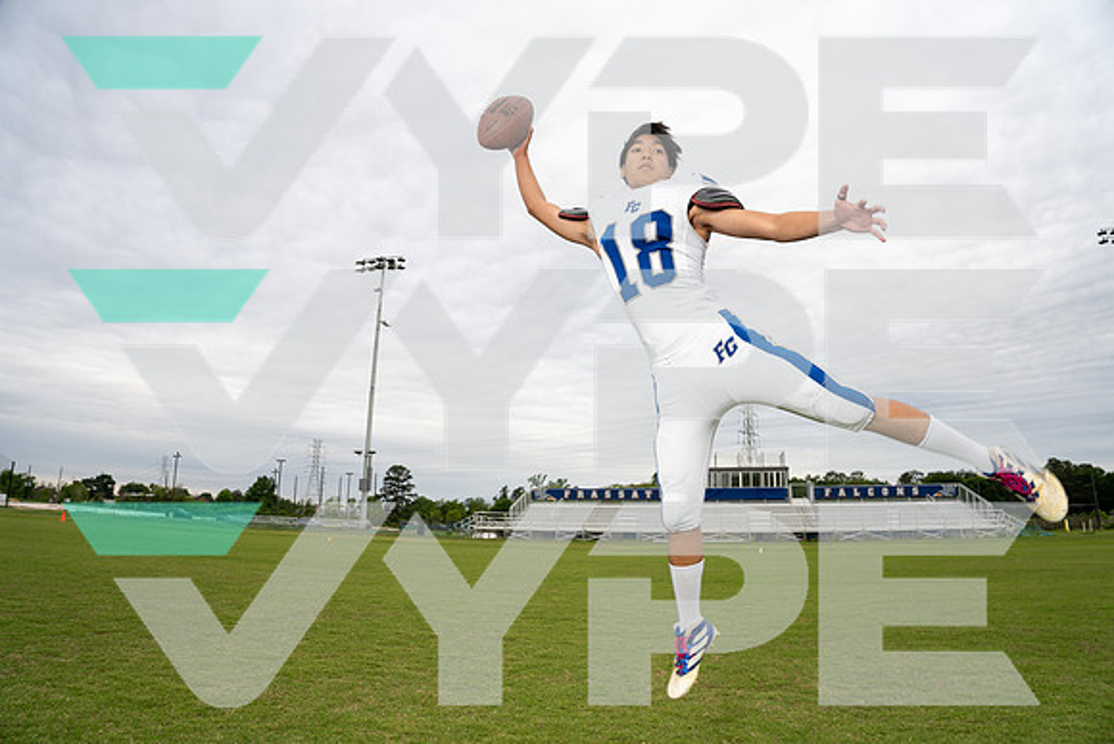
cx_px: 557
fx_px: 649
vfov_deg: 59.6
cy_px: 374
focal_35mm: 21
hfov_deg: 81.3
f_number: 5.6
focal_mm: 20
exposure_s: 1/250
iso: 200
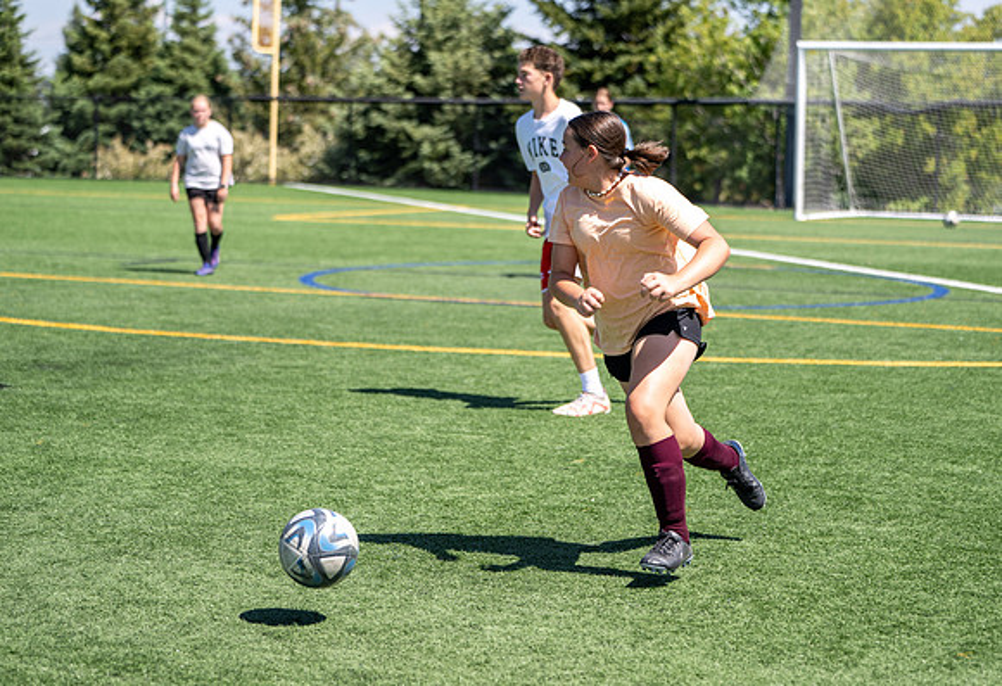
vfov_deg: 16.8
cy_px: 314
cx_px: 558
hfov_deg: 24.3
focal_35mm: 83
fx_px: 2323
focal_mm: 75
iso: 50
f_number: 2.8
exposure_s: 1/800
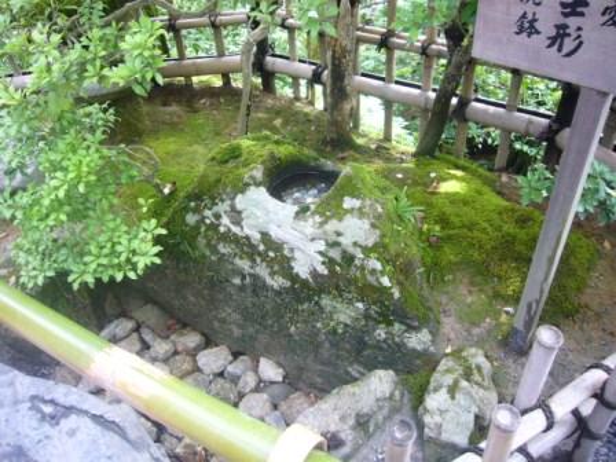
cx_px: 308
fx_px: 498
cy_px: 231
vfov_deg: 49.7
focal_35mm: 28
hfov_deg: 63.4
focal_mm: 4.6
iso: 80
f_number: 2.8
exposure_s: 1/30
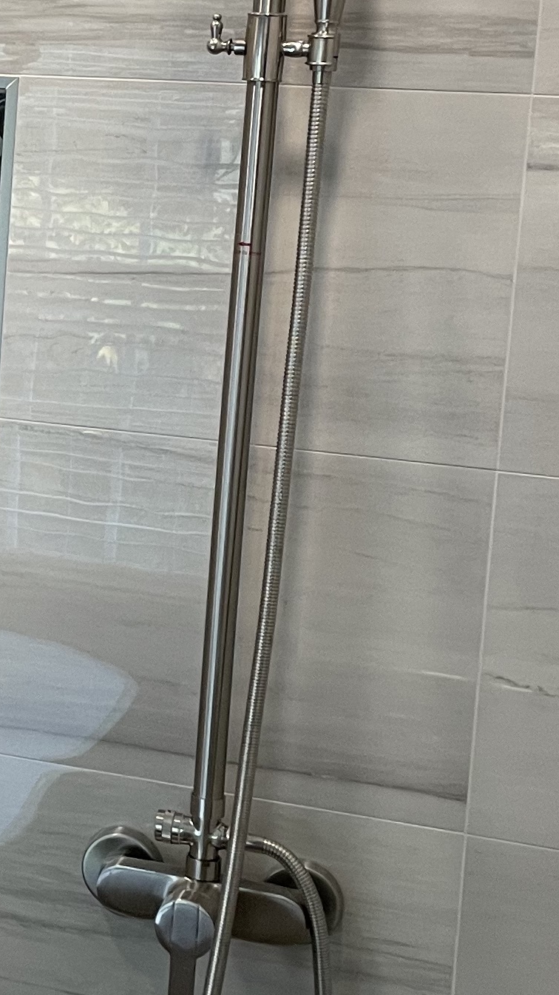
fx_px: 2240
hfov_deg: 13.3
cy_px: 361
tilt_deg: -4.9
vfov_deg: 24.9
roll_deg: -3.3
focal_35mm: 85
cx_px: -313
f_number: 1.6
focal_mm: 4.2
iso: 80
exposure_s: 1/60
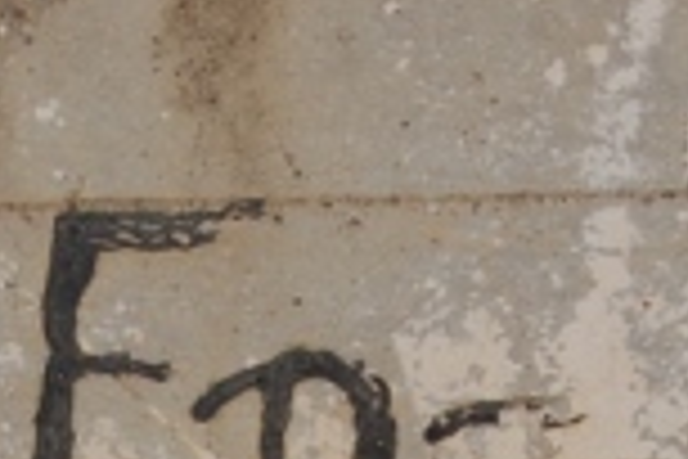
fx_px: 10555
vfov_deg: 2.5
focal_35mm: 552
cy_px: 763
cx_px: -22
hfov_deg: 3.7
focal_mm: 55
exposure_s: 1/320
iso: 200
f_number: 9
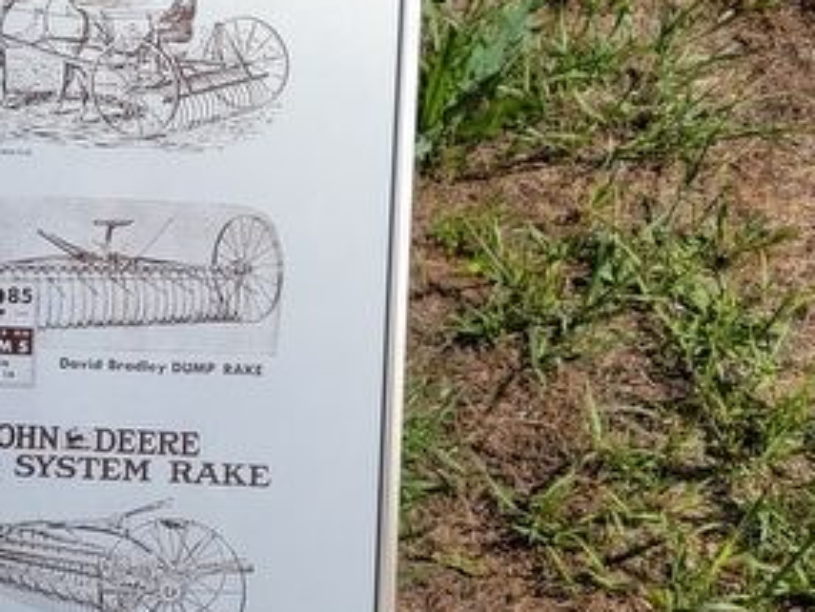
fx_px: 1719
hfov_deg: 24.0
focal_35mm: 73
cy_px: 409
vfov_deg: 20.1
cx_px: -186
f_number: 1.8
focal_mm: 5.4
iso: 40
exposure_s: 1/4397
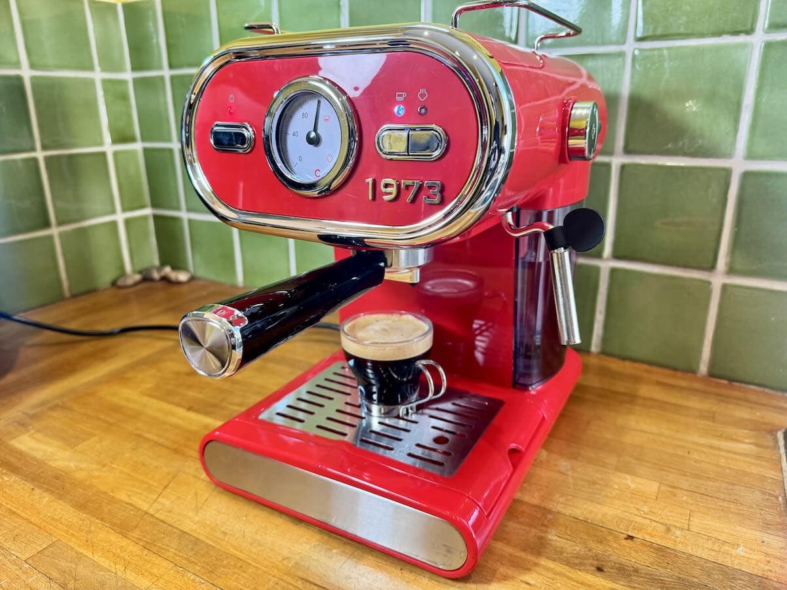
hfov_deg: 71.6
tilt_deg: -17.4
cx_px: 394
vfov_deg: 56.8
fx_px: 546
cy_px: 295
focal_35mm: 24
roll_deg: +0.8
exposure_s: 1/112
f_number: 1.78
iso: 200
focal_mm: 6.76
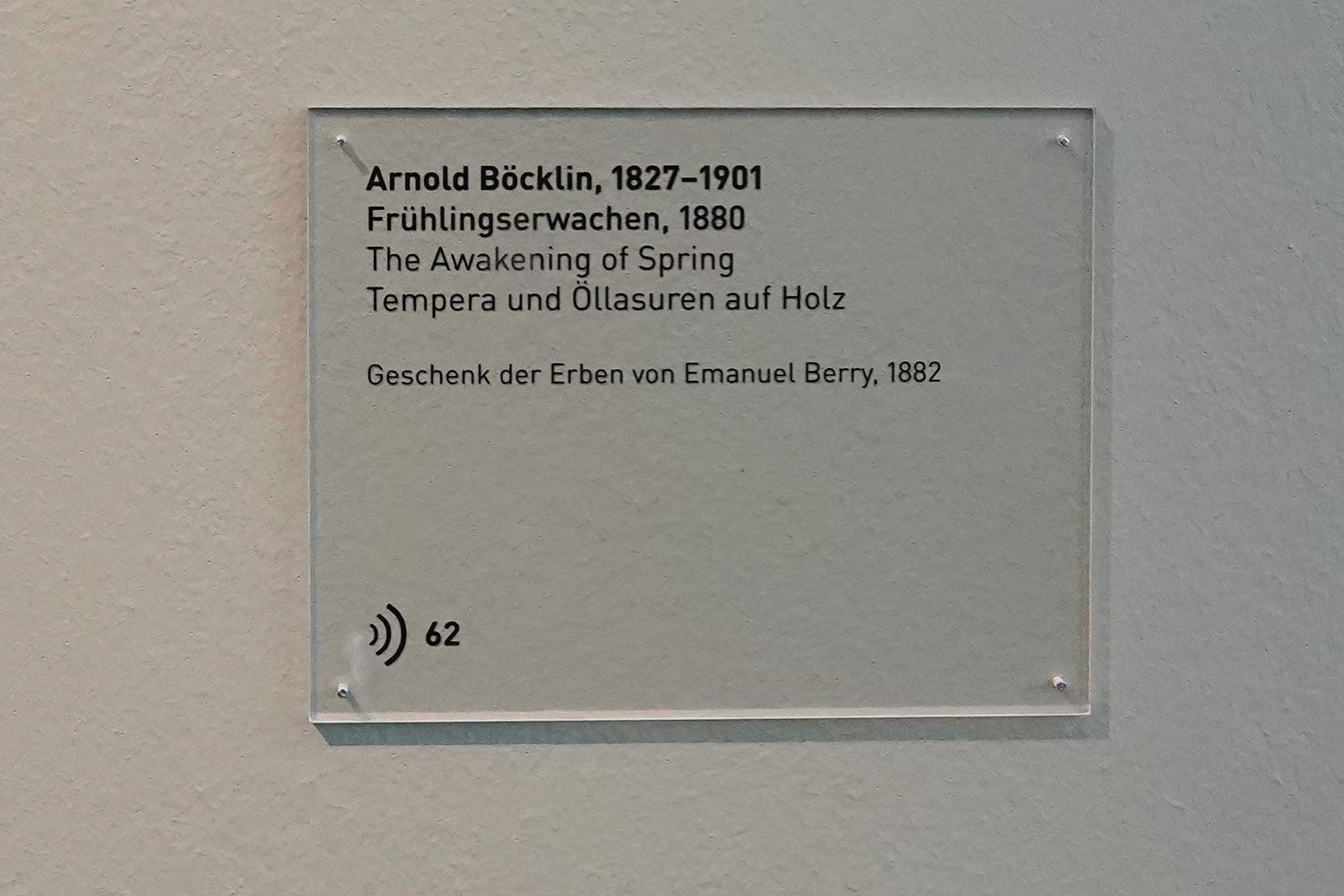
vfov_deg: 53.2
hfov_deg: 73.7
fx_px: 896
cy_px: 448
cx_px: 672
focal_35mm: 24
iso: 3200
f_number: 5
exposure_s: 1/80
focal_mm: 24
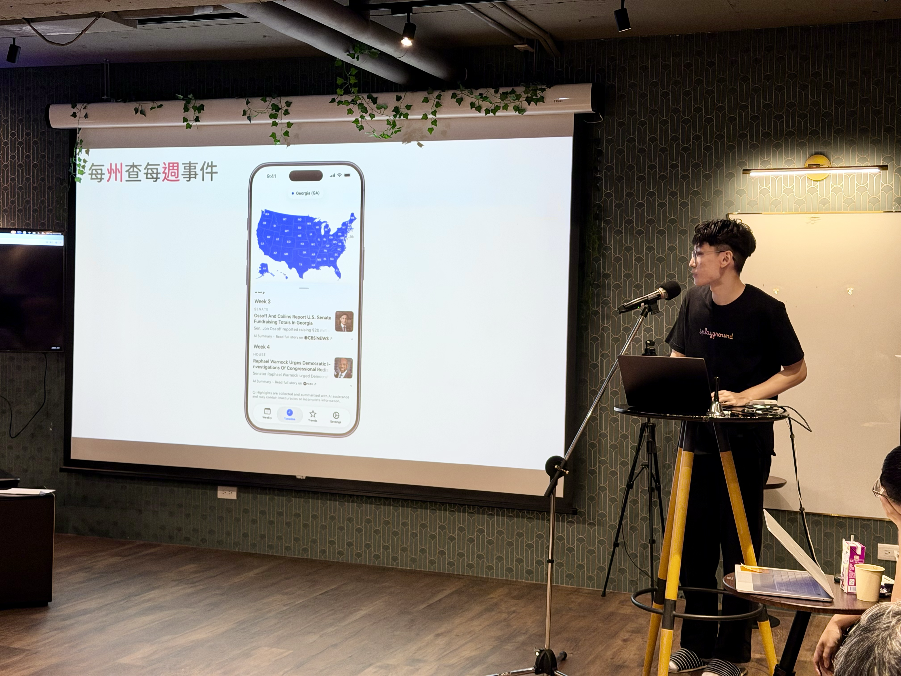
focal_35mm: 48
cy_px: 338
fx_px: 1249
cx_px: 450
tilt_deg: -1.6
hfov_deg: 39.7
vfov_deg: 30.3
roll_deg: -1.2
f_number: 1.78
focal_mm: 6.76
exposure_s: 1/120
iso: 80
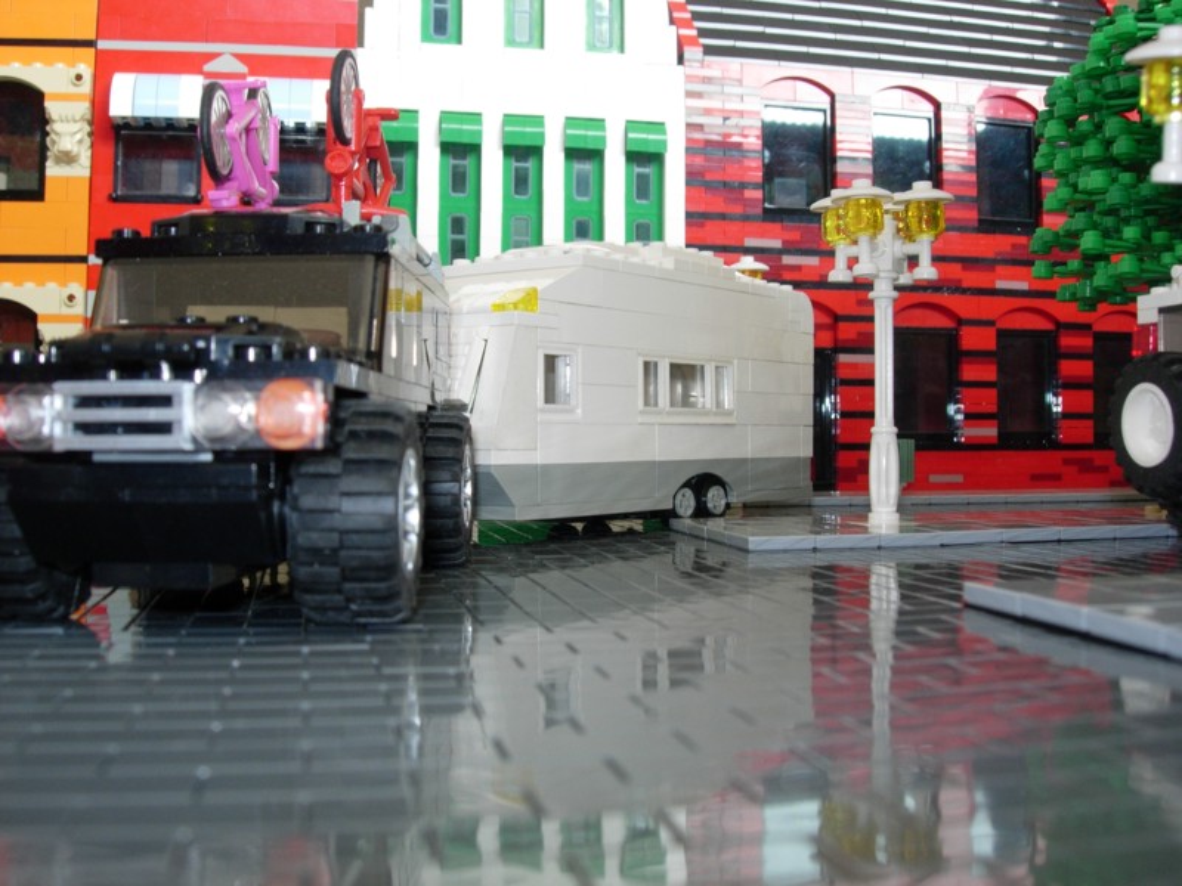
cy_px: 443
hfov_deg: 49.0
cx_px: 591
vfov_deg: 37.7
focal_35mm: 38
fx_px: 1298
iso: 79
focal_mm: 7.8
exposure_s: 1/23.9
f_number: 4.8
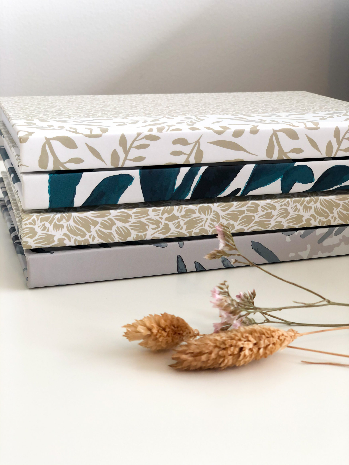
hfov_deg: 28.0
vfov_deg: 36.8
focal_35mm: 52
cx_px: 174
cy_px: 232
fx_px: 699
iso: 32
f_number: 2.4
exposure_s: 1/60
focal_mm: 6
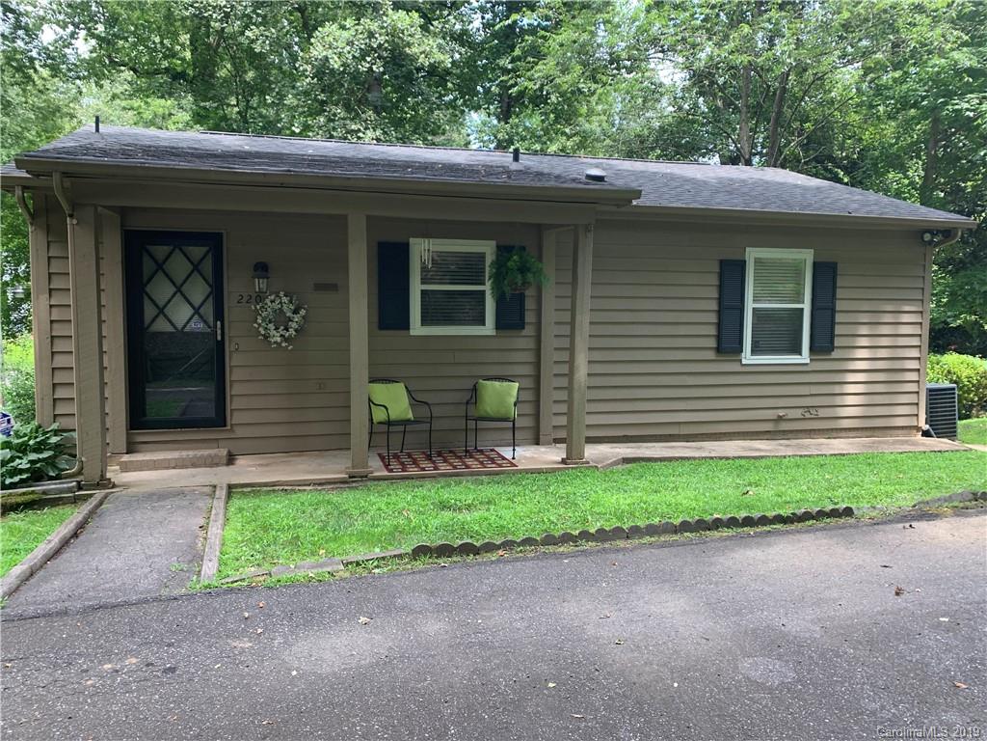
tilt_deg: -4.3
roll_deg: +0.4
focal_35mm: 26
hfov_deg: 67.3
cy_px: 370
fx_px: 741
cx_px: 494
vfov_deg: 53.1
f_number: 1.8
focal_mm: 4.25
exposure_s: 1/122
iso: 25
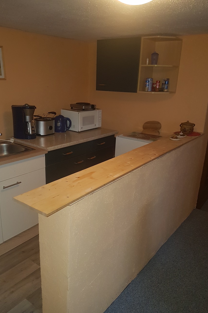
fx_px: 243
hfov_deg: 46.4
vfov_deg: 65.5
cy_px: 161
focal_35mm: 28
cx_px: 100
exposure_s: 1/26
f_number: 1.7
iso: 160
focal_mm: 4.2
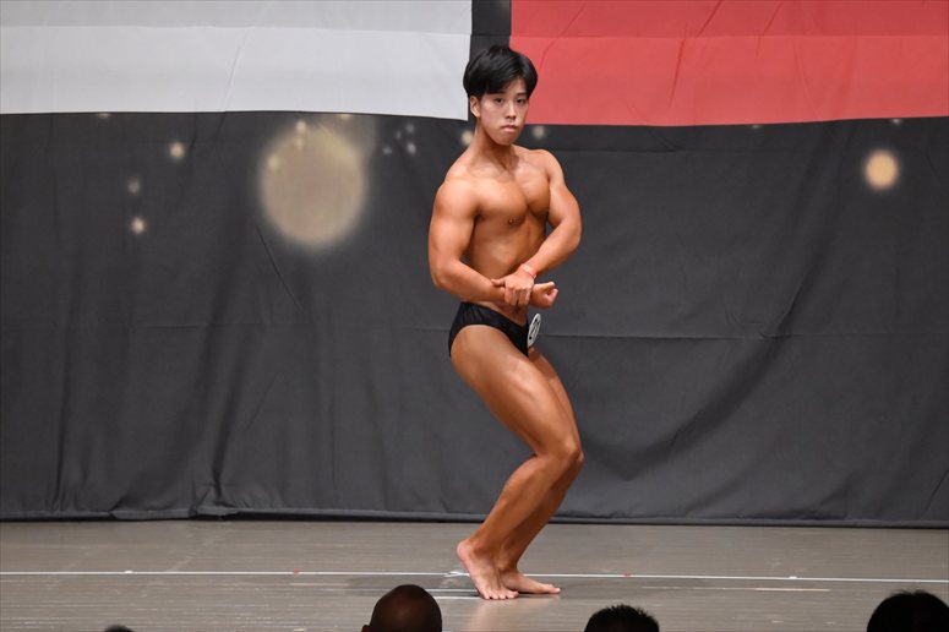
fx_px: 5928
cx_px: 474
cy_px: 316
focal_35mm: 225
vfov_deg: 6.1
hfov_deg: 9.2
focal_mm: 150
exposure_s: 1/400
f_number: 5.6
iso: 6400
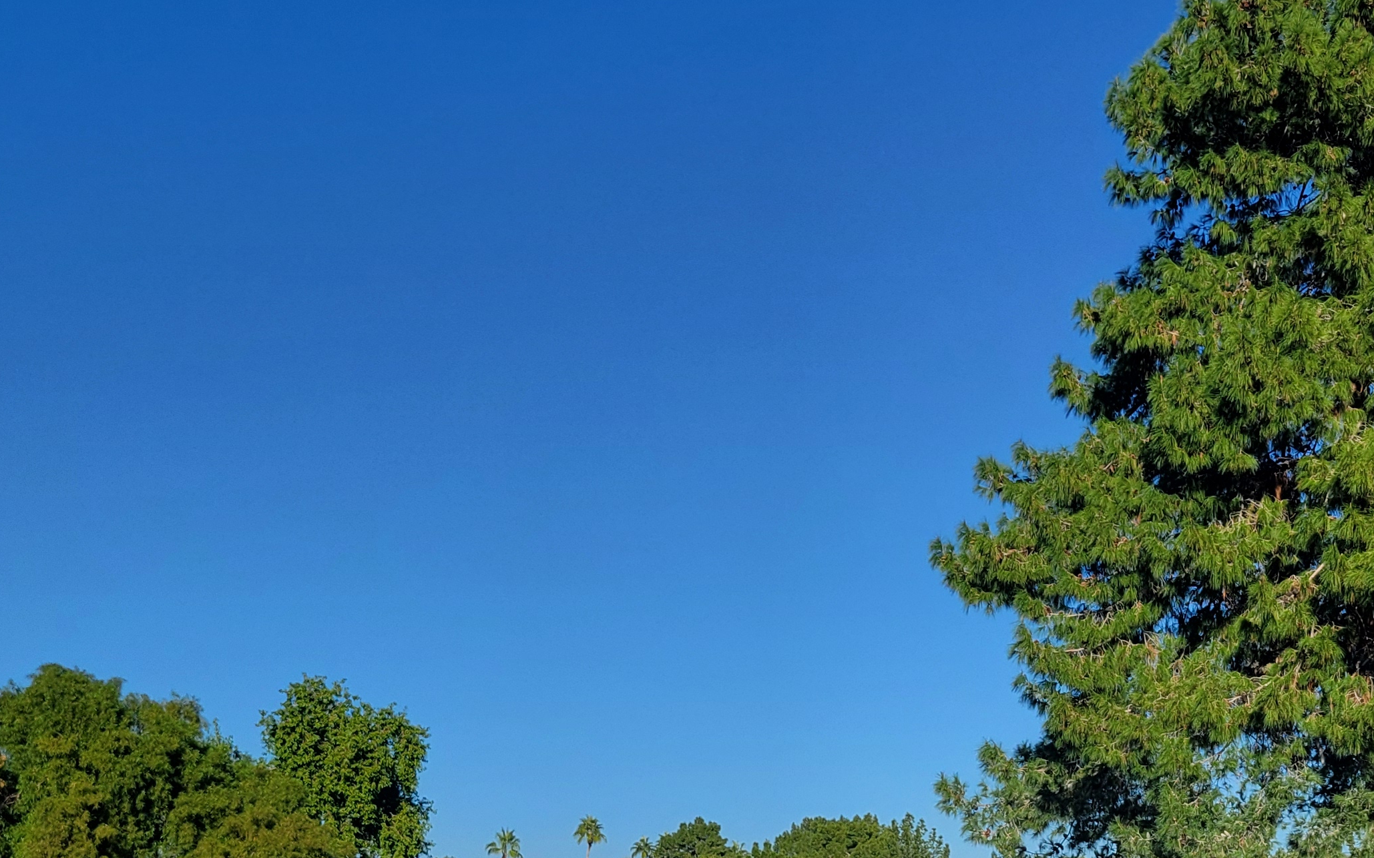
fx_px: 2022
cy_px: 686
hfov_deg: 36.8
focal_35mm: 54
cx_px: 997
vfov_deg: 23.6
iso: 40
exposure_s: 1/3778
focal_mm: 5.4
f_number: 1.8
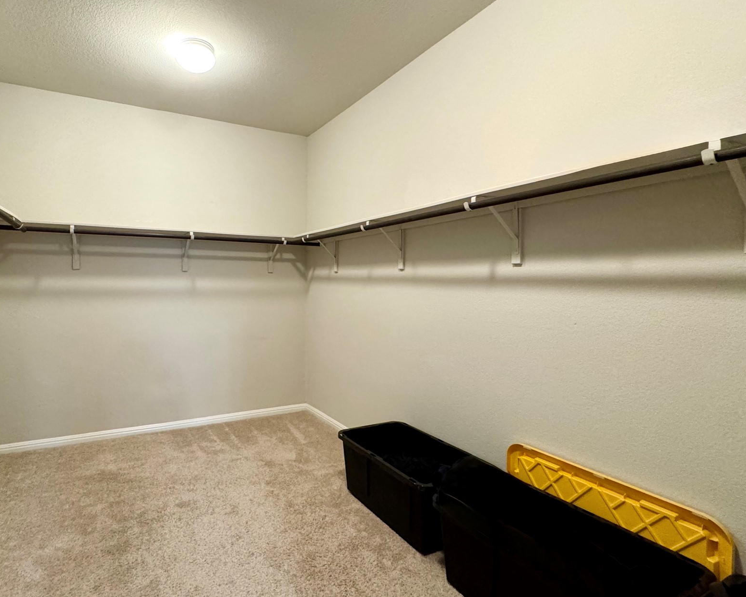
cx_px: 289
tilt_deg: -1.4
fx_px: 397
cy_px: 288
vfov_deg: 73.8
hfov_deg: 85.0
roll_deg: -0.2
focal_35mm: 18
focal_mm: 2.22
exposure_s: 1/60
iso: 500
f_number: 2.2
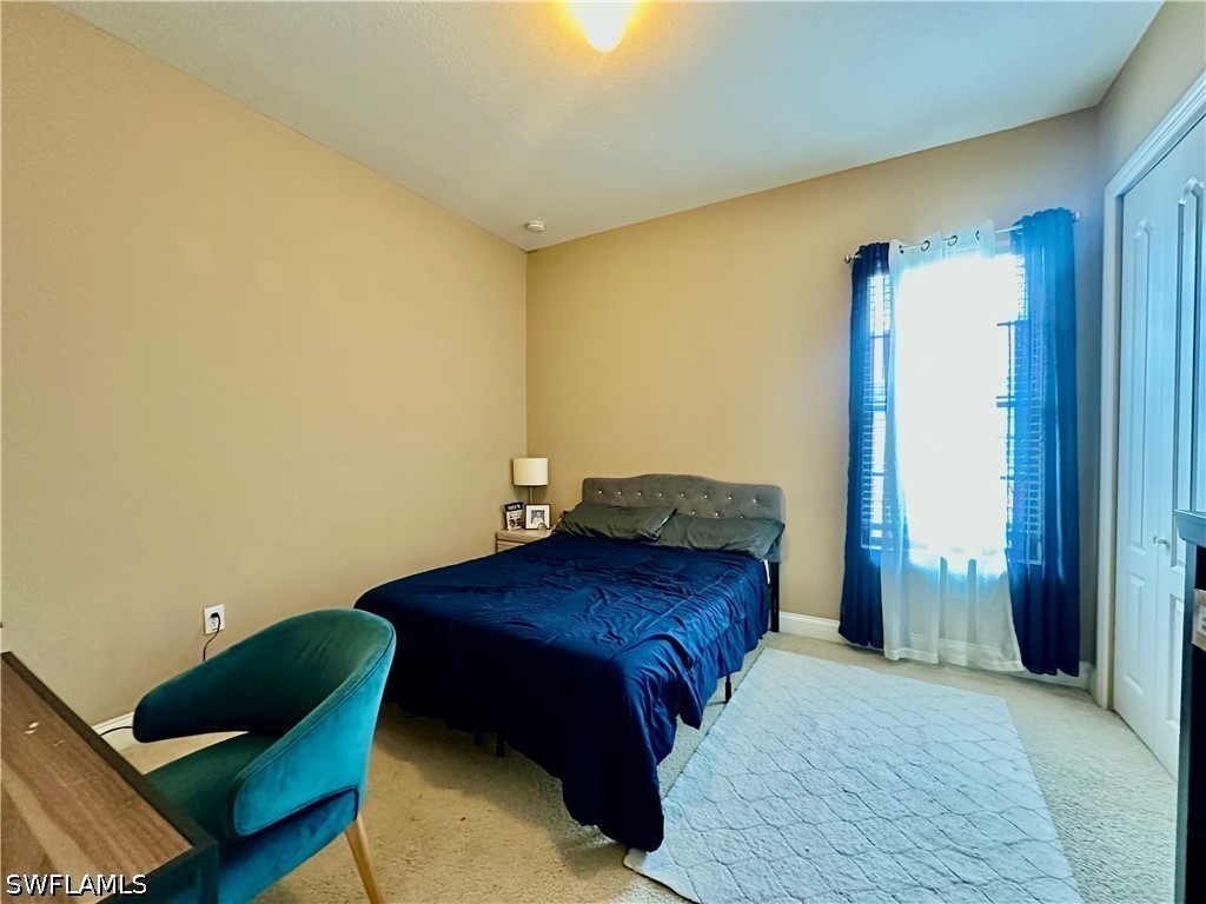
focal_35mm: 14
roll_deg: +0.2
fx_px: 488
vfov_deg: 85.7
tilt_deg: -0.8
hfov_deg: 102.1
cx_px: 603
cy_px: 452
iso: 640
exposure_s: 1/60
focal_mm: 2.22
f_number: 2.2
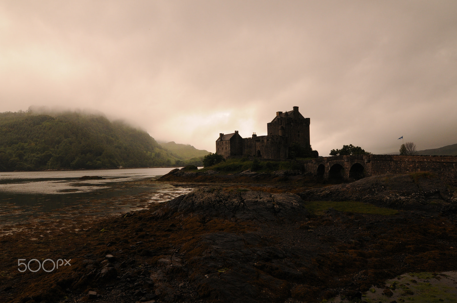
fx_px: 304
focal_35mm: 24
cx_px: 228
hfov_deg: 73.8
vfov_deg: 53.0
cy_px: 152
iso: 400
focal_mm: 16
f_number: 13
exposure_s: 1/200
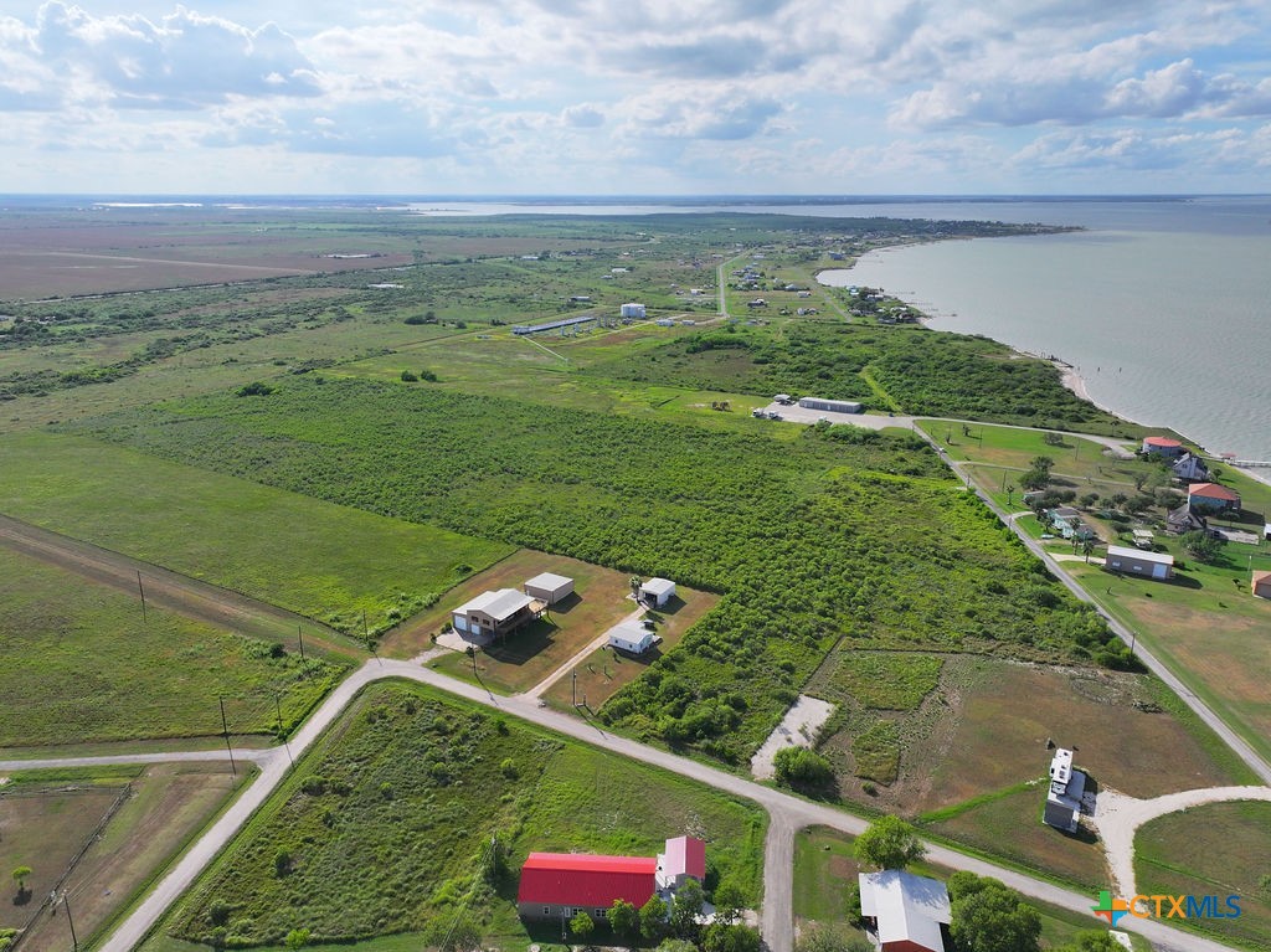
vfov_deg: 56.8
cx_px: 636
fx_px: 881
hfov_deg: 71.6
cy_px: 476
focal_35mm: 24
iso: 300
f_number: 2.8
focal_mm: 12.29
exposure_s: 1/5000
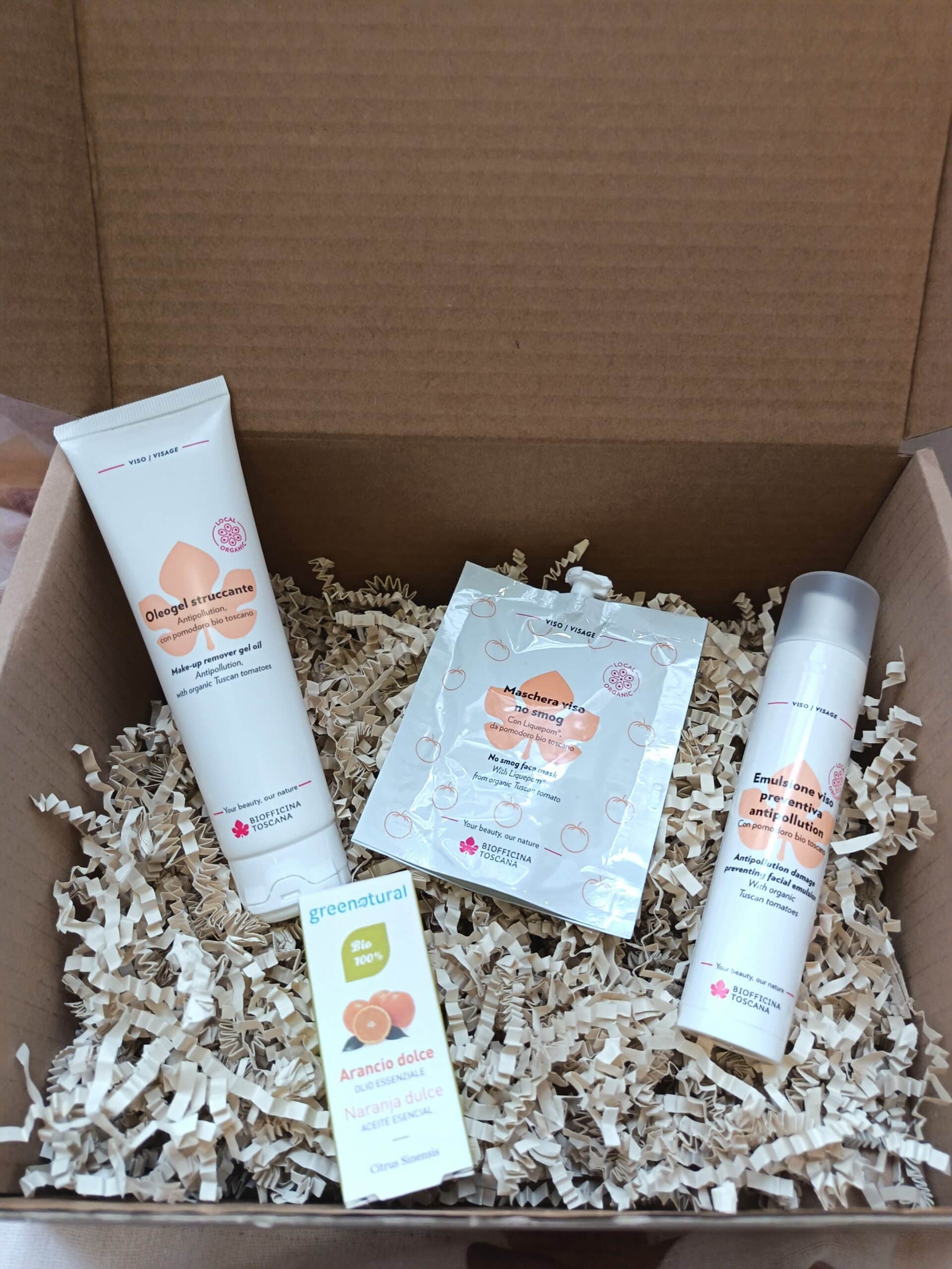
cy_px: 634
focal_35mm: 24
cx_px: 476
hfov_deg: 56.8
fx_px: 880
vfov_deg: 71.6
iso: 739
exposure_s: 1/40
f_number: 4
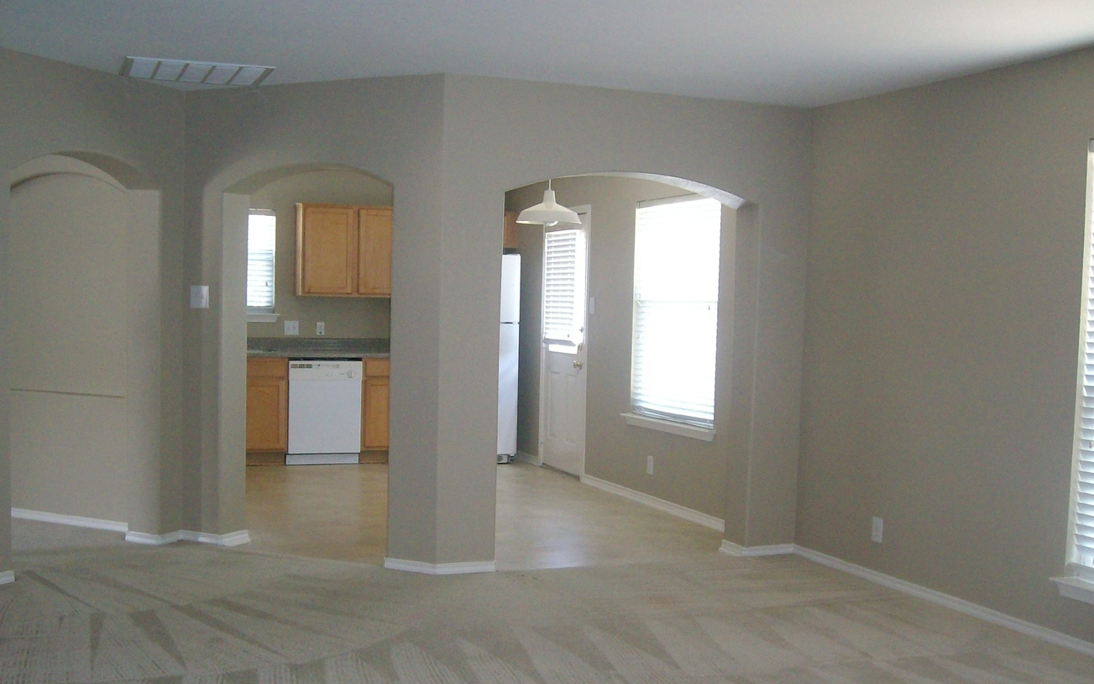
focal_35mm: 41
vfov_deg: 31.2
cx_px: 516
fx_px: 1222
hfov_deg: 48.2
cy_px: 401
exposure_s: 1/40
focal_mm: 5.8
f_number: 2.8
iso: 179
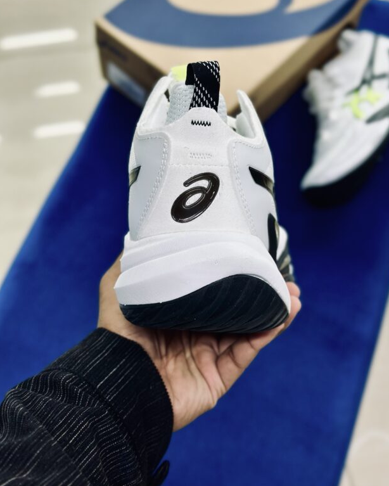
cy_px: 221
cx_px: 219
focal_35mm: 57
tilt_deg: -58.6
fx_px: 820
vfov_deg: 33.0
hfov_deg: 26.7
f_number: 1.78
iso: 80
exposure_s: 1/100
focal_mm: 6.86
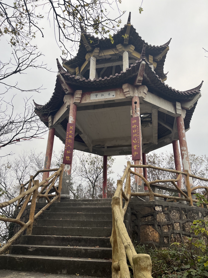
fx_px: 208
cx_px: 104
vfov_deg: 67.3
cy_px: 139
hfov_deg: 53.1
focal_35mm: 26
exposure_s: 1/211
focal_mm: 5.1
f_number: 1.6
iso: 40
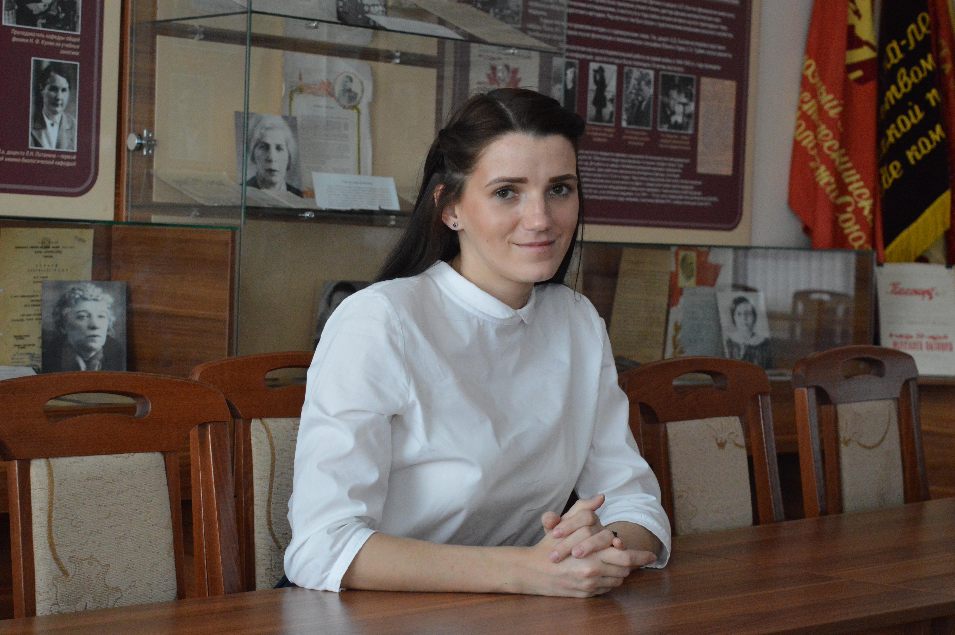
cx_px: 478
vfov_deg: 18.9
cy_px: 318
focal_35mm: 72
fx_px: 1908
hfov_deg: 28.1
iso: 3200
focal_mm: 48
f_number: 5.3
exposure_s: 1/320
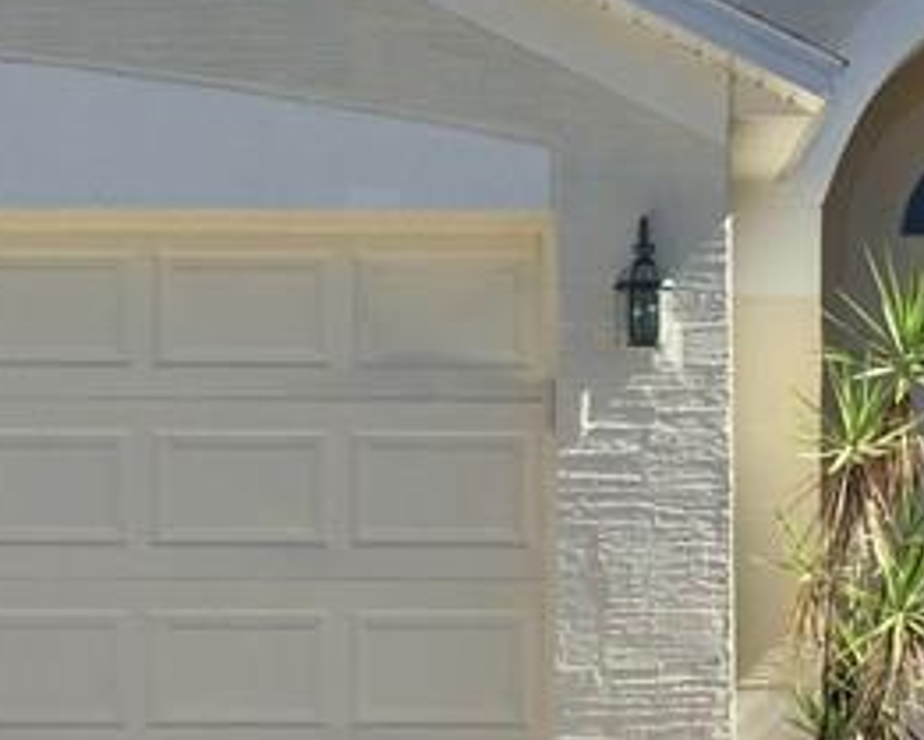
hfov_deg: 17.3
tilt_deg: +3.4
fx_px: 3037
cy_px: 351
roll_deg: -1.9
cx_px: 542
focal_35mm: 111
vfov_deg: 13.9
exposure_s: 1/1799
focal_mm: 4.15
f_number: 2.2
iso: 32
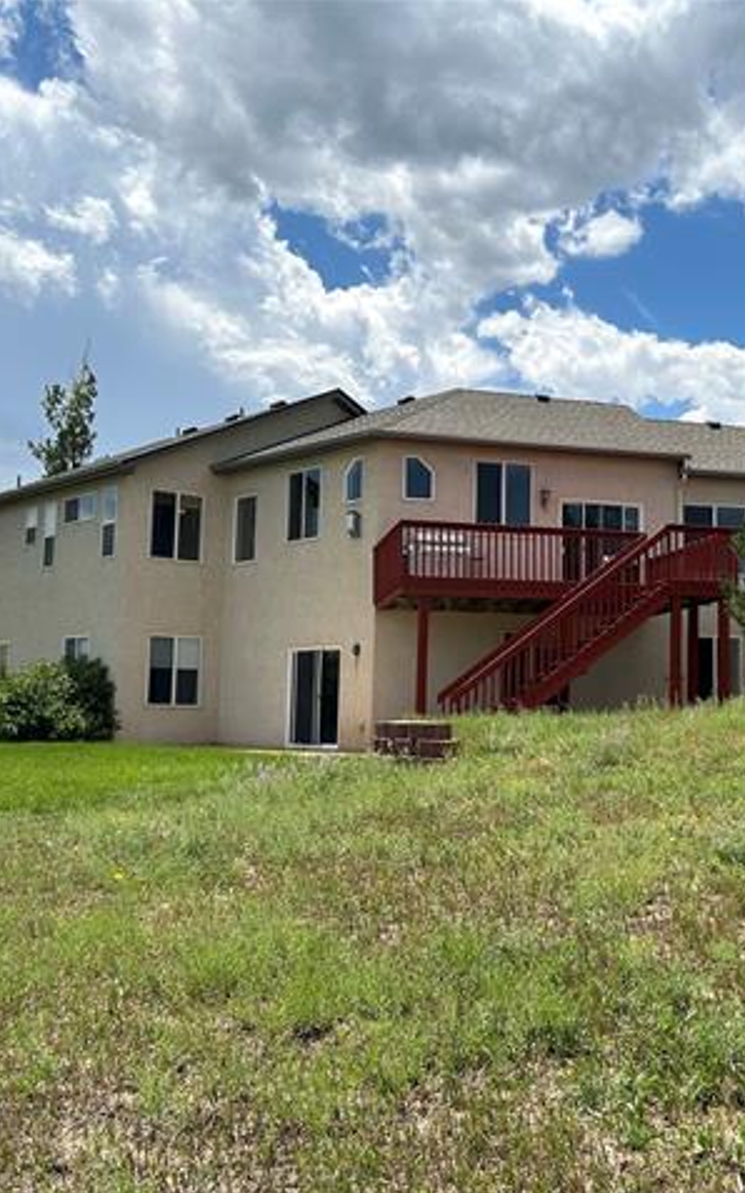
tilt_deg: +5.4
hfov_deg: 33.2
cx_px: 618
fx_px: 1202
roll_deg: -0.5
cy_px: 598
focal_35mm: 37
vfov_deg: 52.8
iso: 50
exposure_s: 1/5587
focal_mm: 5.7
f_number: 1.5
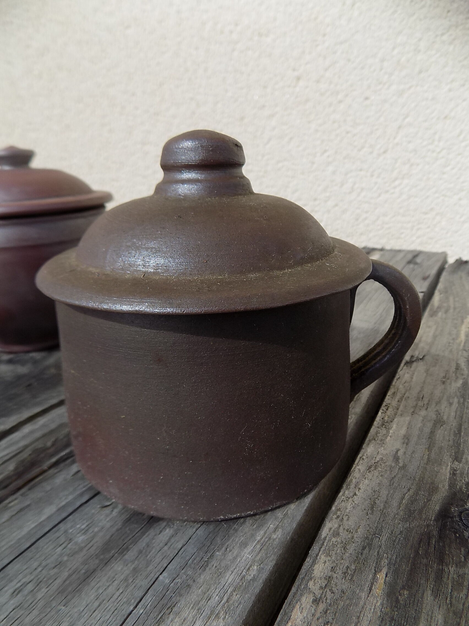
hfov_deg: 58.9
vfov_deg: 73.9
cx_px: 234
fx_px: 415
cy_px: 313
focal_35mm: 23
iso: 80
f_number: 3.1
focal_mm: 4
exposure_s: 1/640
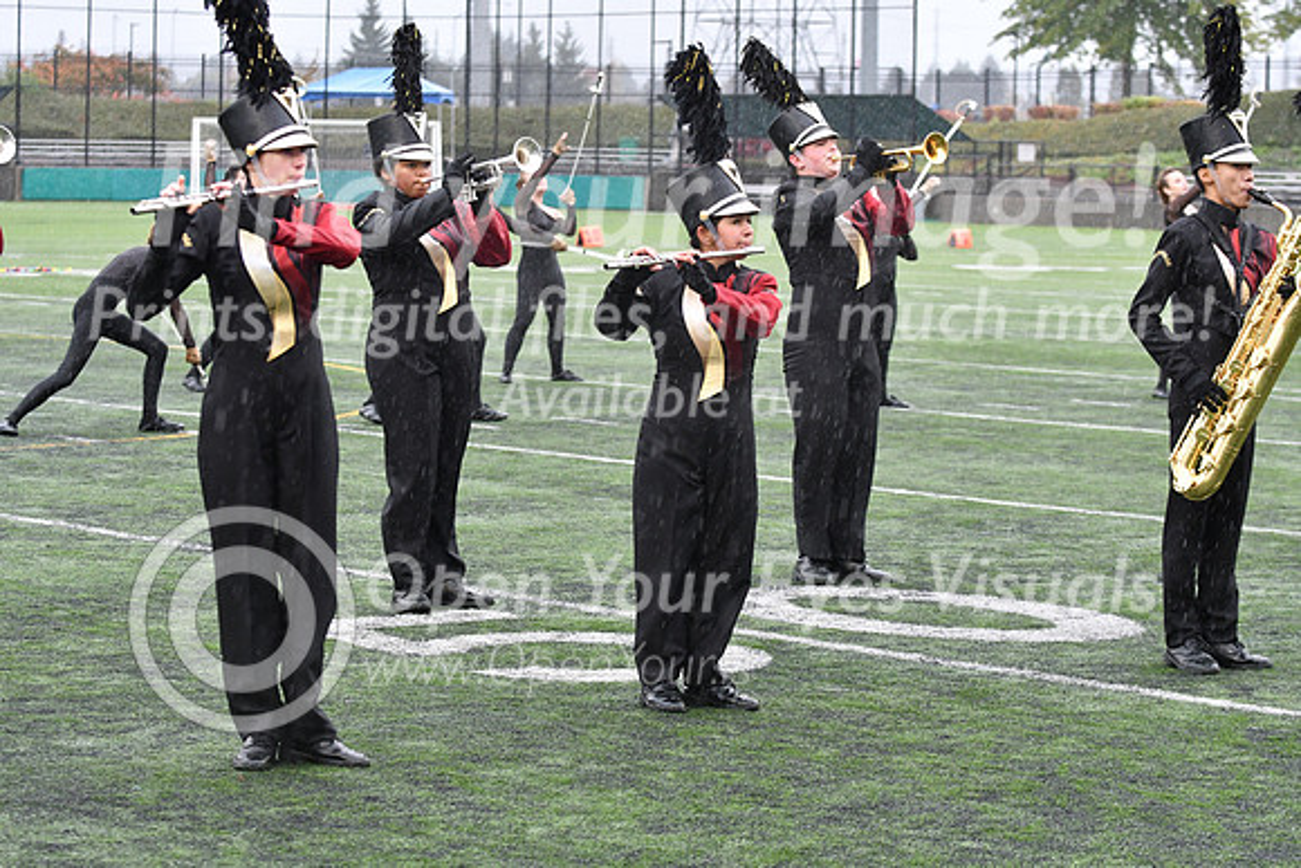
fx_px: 3795
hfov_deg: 19.5
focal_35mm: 105
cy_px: 434
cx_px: 650
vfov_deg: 13.0
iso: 1000
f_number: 4
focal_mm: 70
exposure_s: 1/320
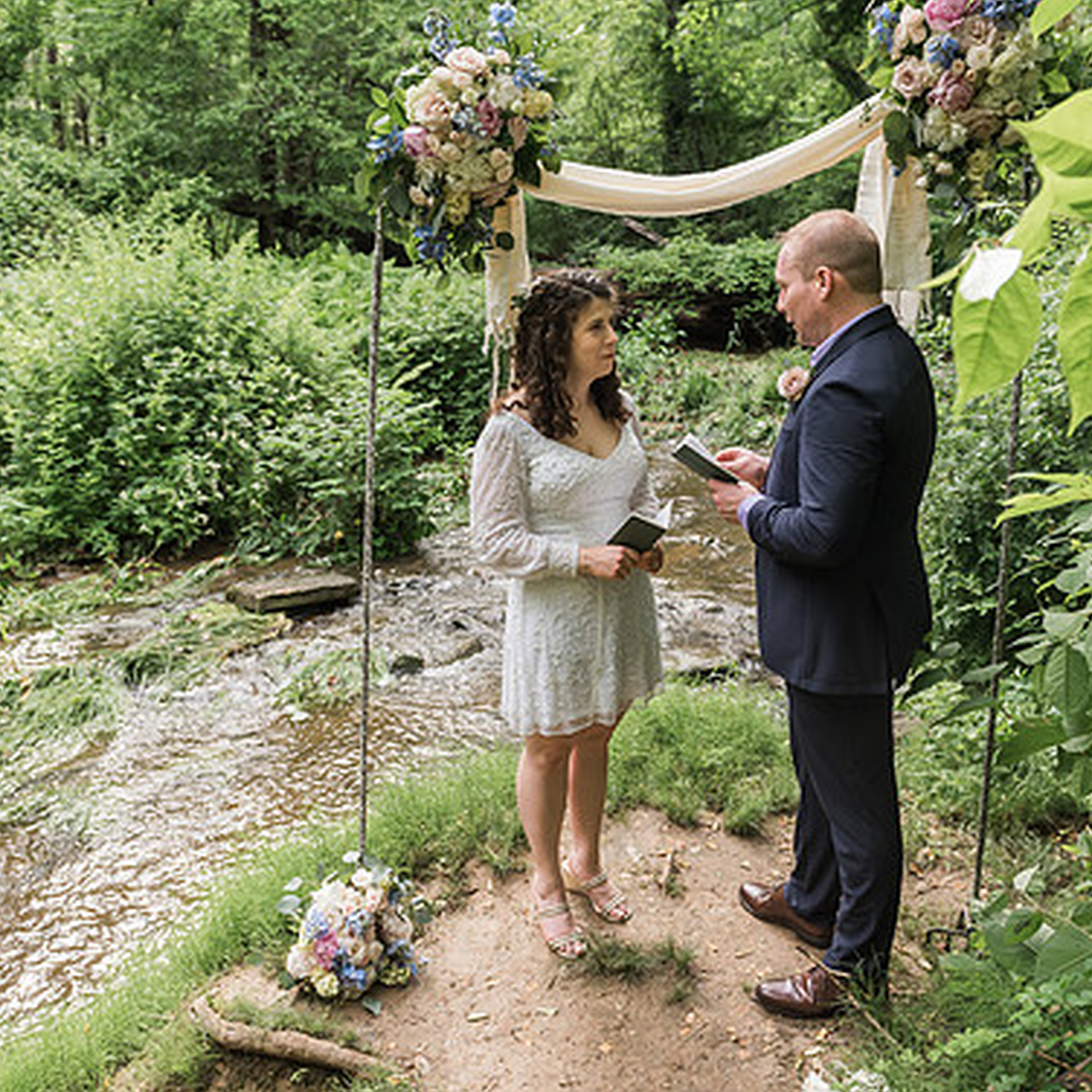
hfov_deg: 48.4
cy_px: 504
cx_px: 568
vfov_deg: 48.4
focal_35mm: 34
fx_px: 1213
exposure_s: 1/500
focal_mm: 24
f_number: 4
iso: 800
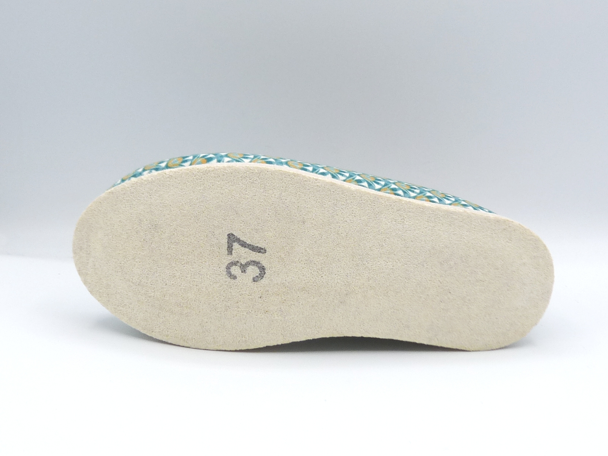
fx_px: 861
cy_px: 228
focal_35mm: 49
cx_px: 304
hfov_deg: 38.9
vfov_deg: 29.7
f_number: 5
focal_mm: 4.8
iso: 100
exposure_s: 1/200
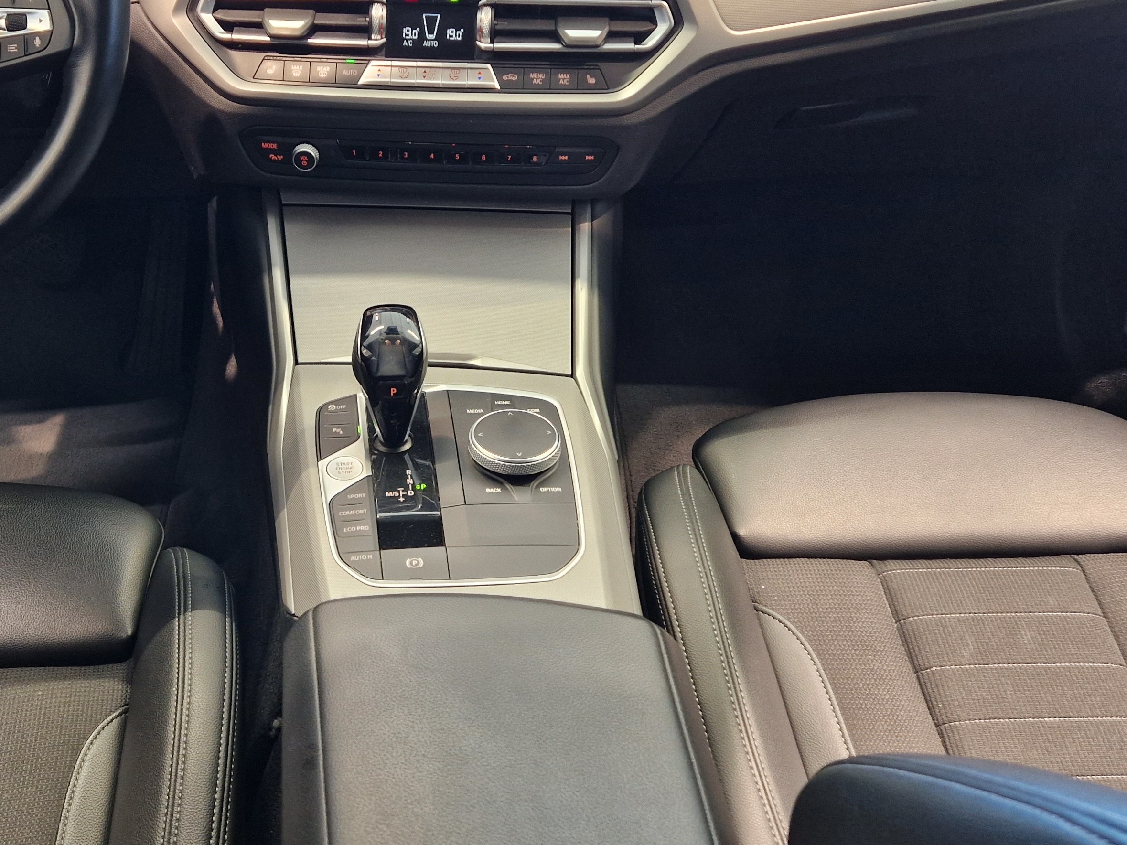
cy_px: 288
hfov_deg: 47.2
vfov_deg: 36.5
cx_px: 395
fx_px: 1270
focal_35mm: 39
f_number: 1.8
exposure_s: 1/61
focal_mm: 5.4
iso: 200
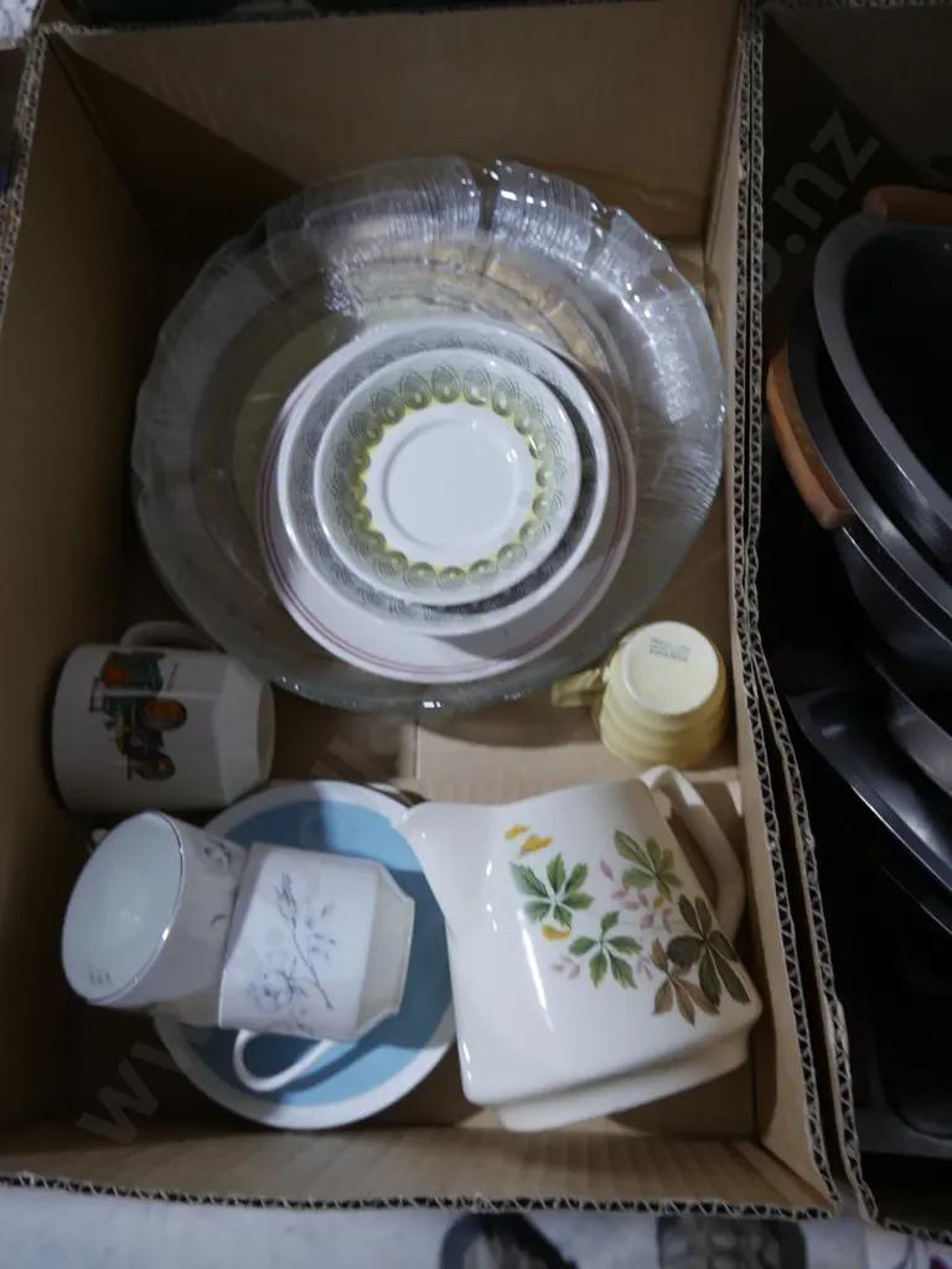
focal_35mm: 30
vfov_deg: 60.0
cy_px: 634
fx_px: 1100
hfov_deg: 46.8
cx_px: 476
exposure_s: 1/60
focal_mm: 15
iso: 400
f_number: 3.6
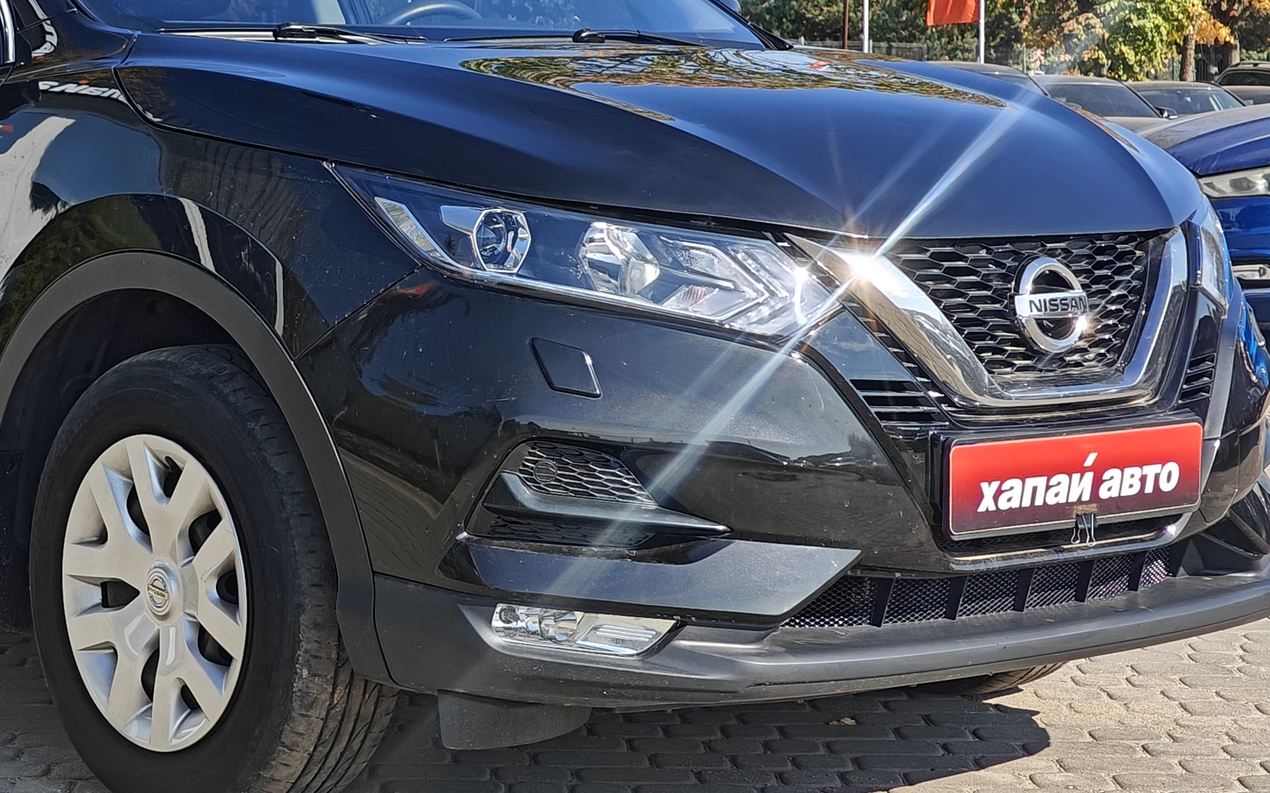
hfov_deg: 24.5
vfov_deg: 15.7
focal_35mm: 83
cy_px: 196
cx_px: 260
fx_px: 2873
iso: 50
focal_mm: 7.08
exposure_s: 1/1552
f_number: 2
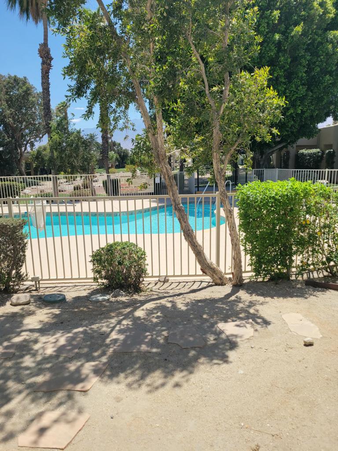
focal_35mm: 26
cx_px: 169
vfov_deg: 67.3
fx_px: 338
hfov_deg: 53.1
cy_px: 226
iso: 40
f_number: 1.8
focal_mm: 5.4
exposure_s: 1/2423
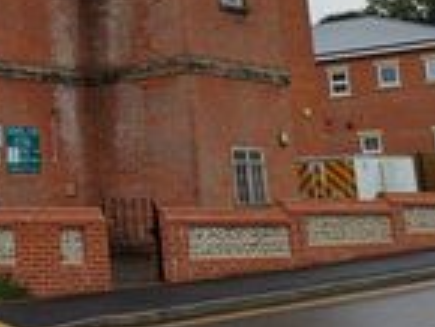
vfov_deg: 21.0
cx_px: -117
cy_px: 48
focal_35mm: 69
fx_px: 868
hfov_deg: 24.8
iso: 50
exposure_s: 1/507
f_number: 1.8
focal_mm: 4.65
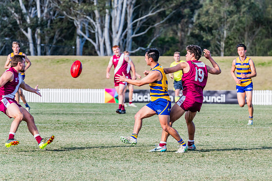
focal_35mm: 325
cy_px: 92
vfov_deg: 4.2
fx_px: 2453
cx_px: 152
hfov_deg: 6.3
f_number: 10
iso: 800
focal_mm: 290
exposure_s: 1/640
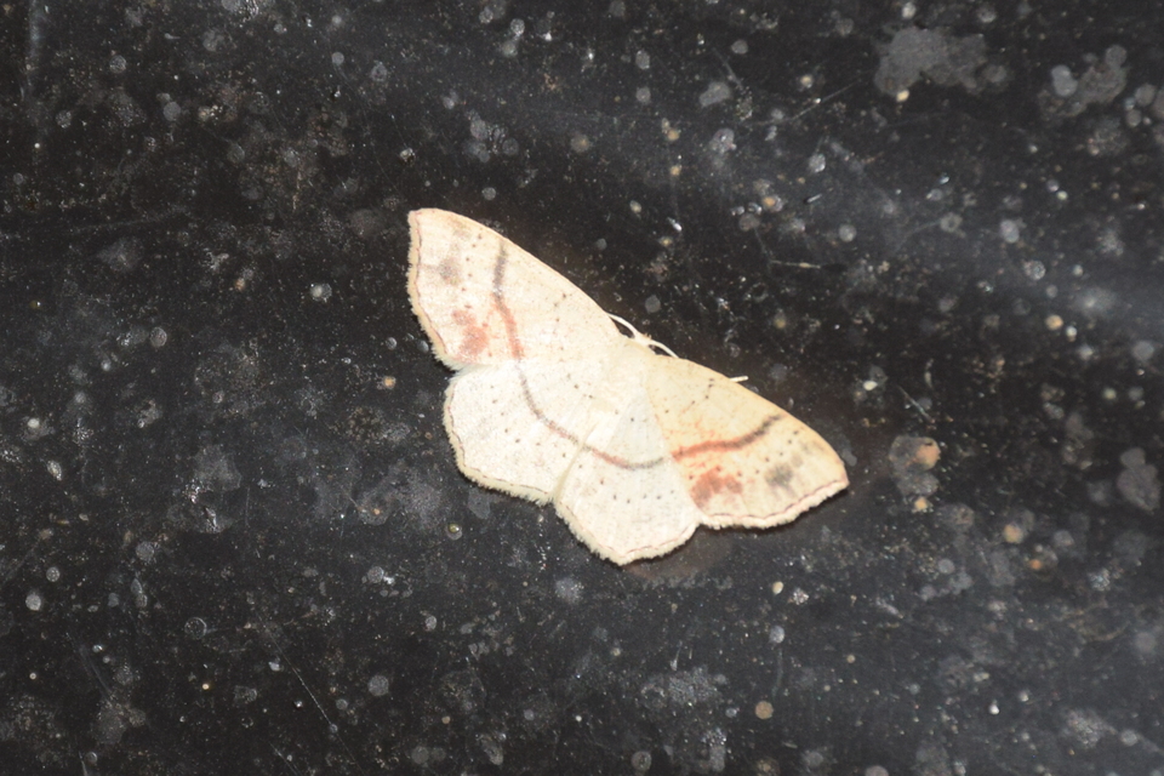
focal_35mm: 210
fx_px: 6789
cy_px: 388
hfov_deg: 9.8
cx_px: 582
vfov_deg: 6.5
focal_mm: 140
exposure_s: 1/60
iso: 320
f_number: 7.1
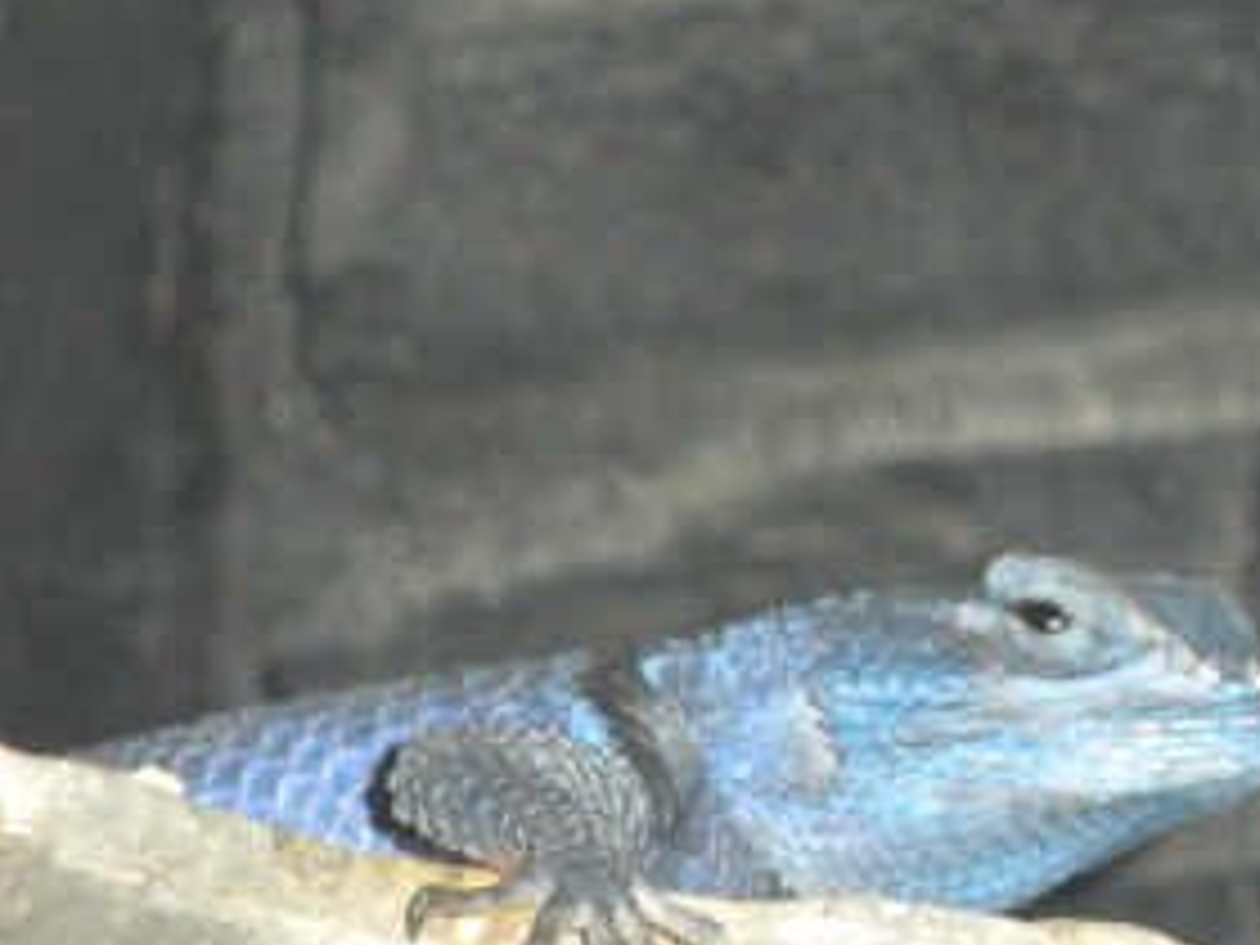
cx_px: 1256
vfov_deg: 3.6
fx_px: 14960
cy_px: 382
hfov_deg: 4.8
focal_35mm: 411
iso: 249
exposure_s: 1/125
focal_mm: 31.5
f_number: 5.6
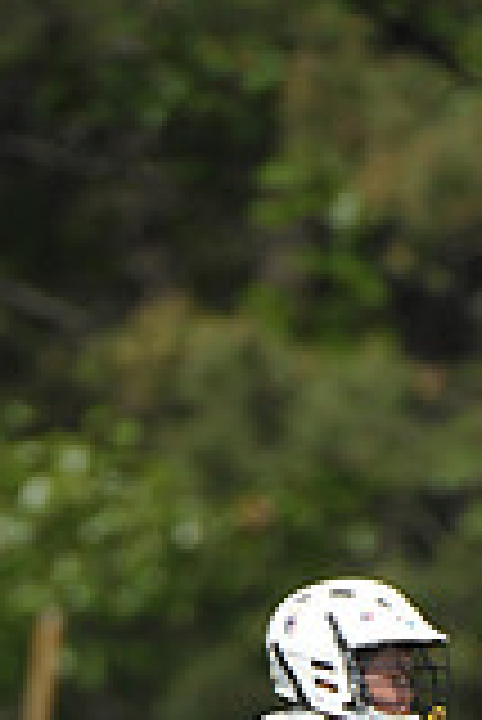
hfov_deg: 1.1
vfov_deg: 1.6
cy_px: 1098
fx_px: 26110
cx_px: 342
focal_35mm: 1303
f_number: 4
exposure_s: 1/5000
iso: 640
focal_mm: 360
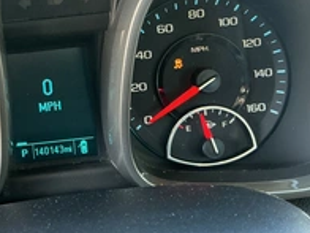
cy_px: 84
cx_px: 8
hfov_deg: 31.5
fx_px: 510
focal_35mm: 57
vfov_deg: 25.6
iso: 125
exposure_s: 1/60
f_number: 1.8
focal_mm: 3
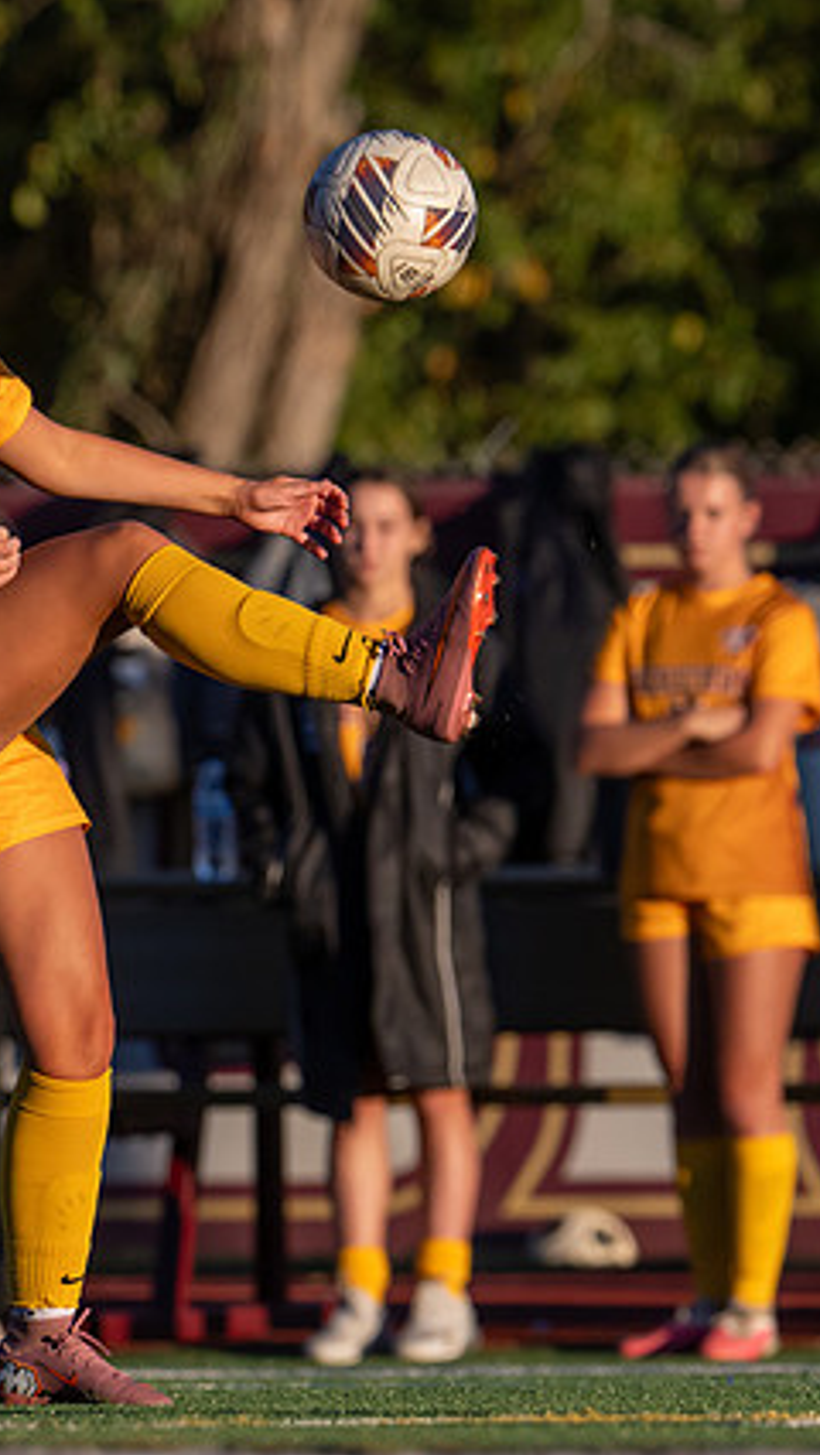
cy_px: 850
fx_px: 39419
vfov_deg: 2.1
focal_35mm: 1021
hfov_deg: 1.2
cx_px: -7
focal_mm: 400
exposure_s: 1/2500
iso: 640
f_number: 5.6
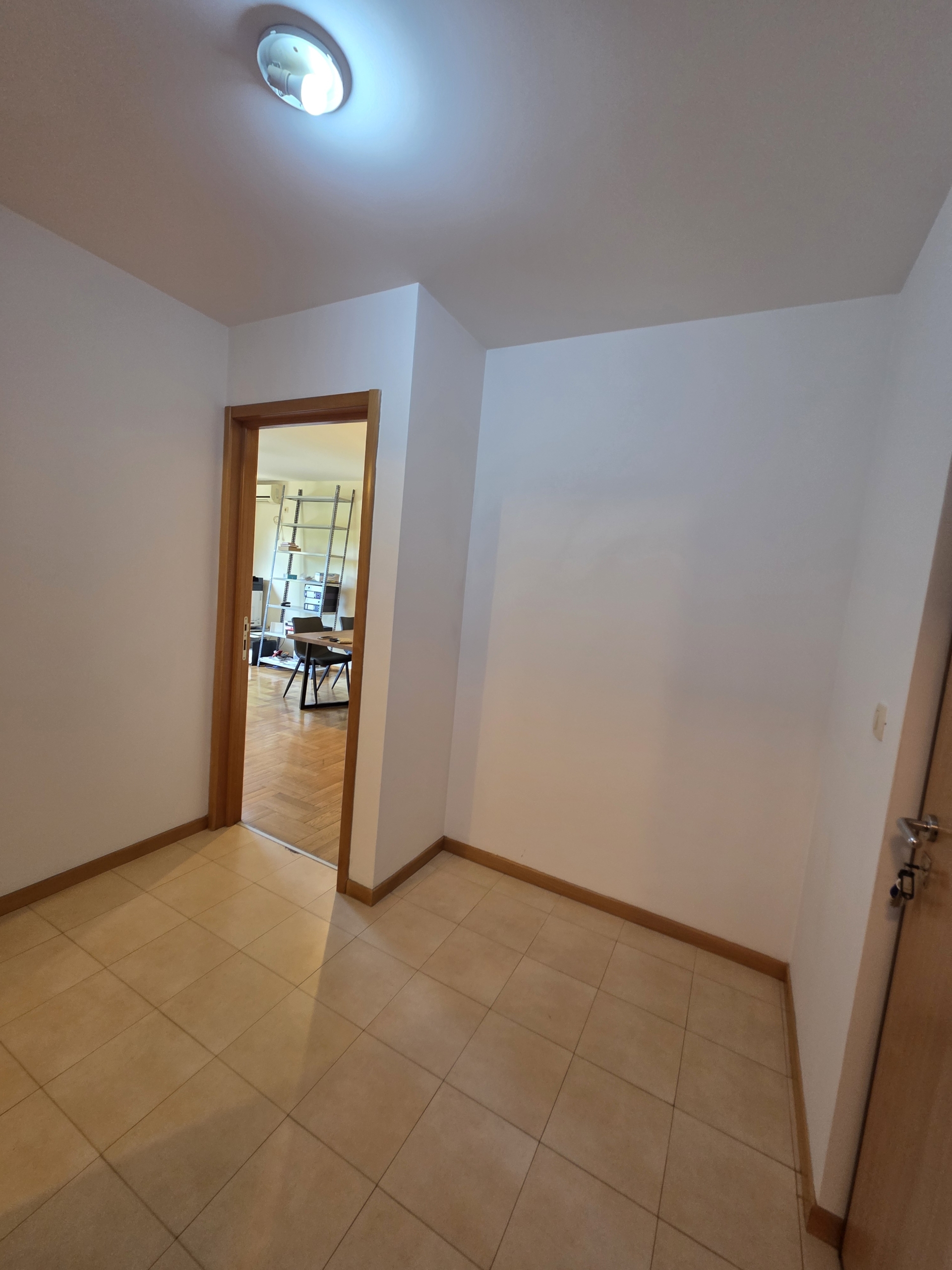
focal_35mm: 13
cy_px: 635
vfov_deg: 106.2
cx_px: 476
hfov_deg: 89.9
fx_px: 477
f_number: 1.9
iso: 250
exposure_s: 1/50
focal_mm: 2.2
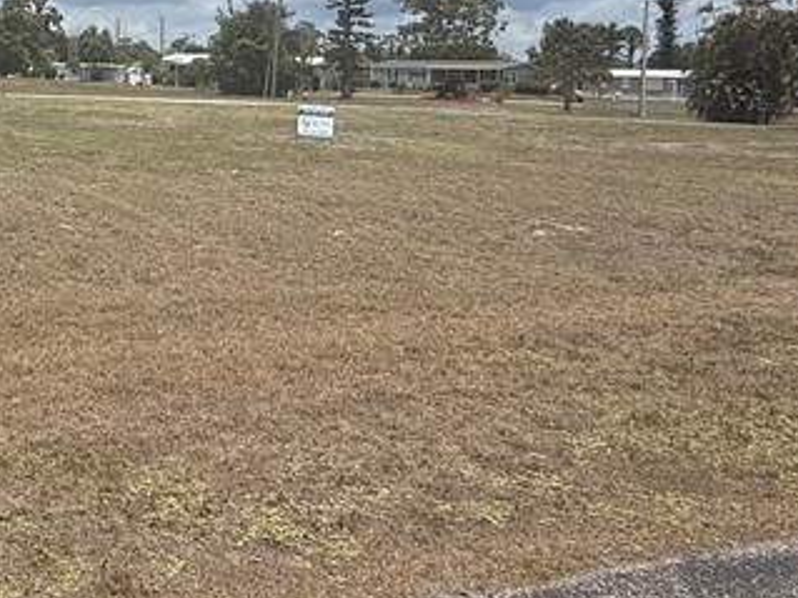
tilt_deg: -0.3
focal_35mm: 45
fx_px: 1037
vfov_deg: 31.1
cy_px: 90
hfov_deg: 36.6
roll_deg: -2.1
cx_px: -45
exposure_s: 1/4149
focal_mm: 2.22
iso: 50
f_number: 2.2
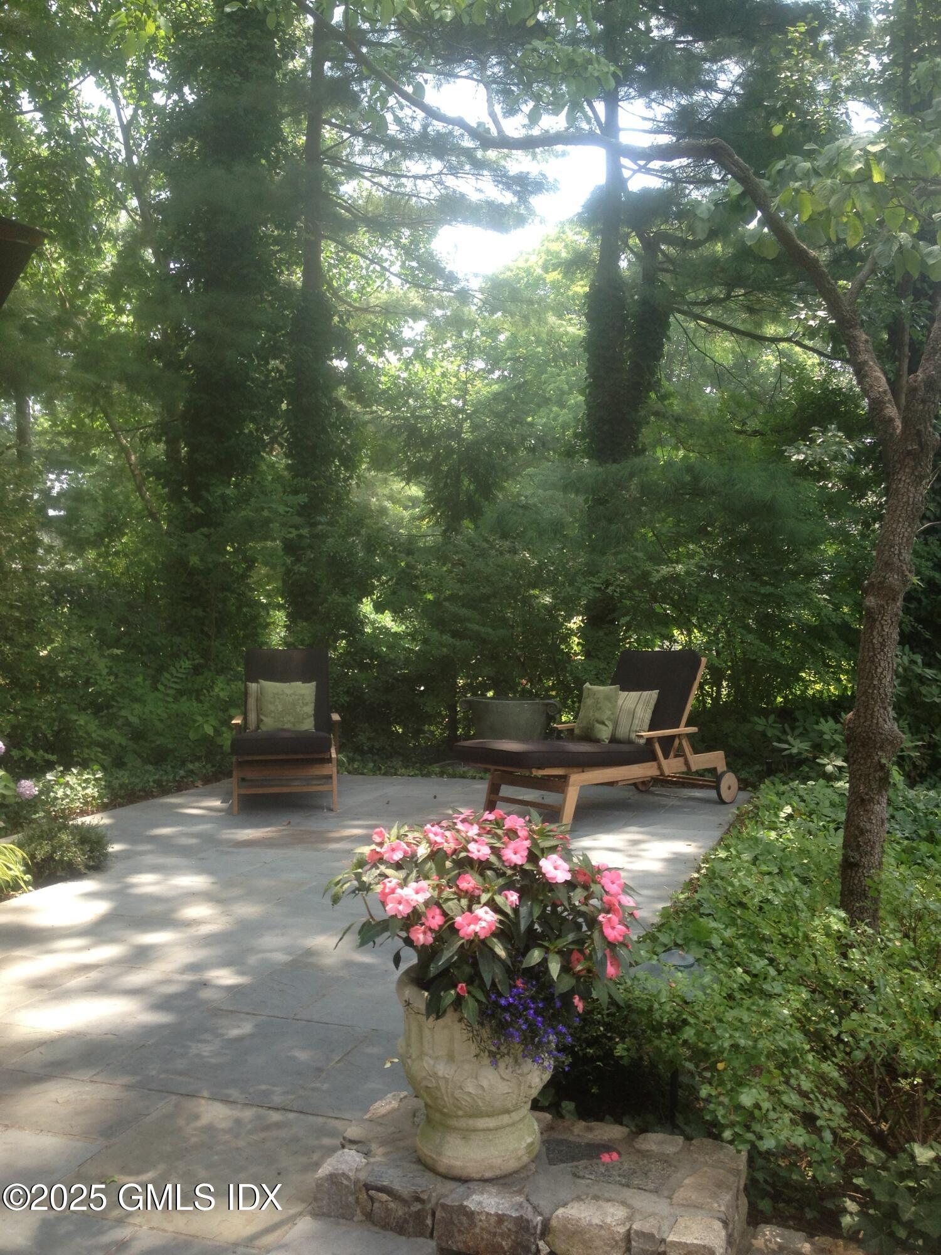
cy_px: 628
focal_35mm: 35
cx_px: 470
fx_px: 1269
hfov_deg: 40.7
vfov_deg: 52.6
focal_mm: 4.28
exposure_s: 1/210
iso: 50
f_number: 2.4
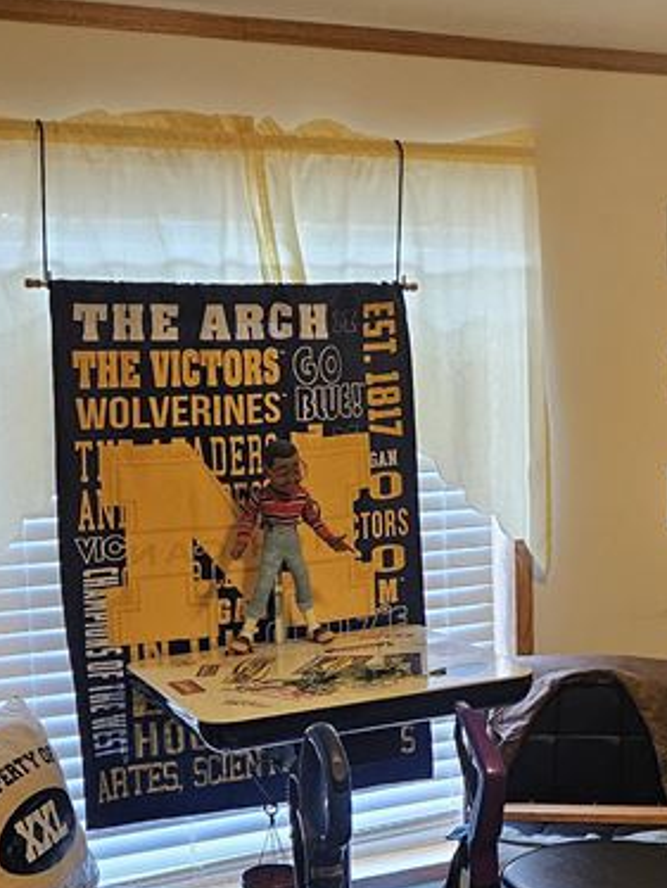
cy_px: 516
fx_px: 1514
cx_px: 598
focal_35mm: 59
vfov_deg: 32.6
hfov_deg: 24.2
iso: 800
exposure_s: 1/120
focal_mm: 5.4
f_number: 1.8
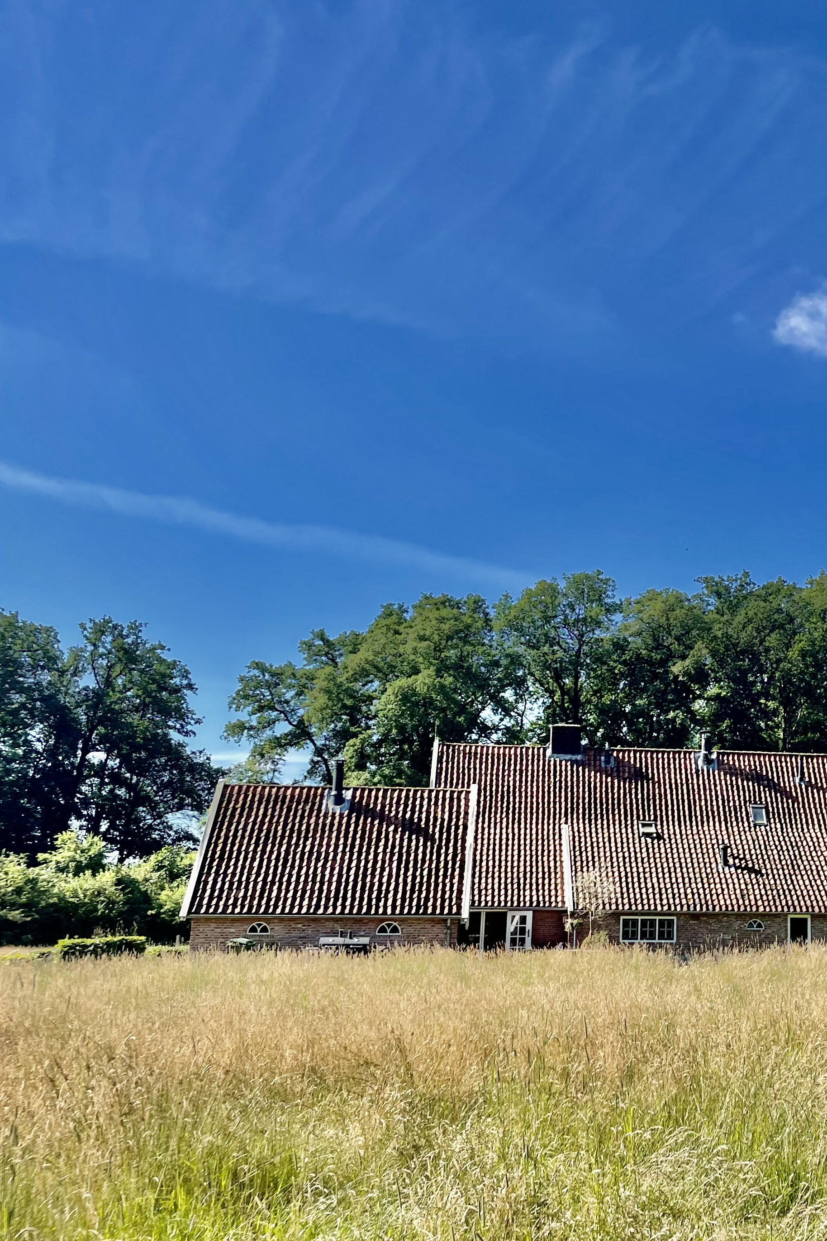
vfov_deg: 51.9
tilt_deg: +15.5
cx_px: 756
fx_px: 1275
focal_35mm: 37
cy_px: 630
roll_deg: -3.0
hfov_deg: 33.9
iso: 32
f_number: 1.6
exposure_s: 1/2564
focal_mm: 4.2
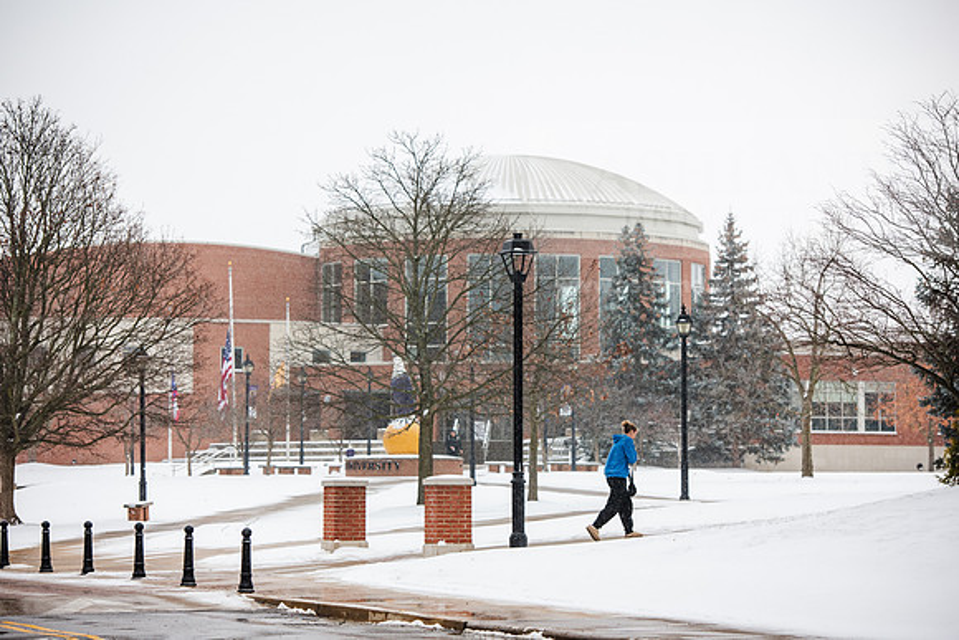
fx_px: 2984
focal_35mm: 112
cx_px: 480
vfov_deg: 12.2
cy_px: 320
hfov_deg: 18.3
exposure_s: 1/250
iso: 500
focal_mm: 112
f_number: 4
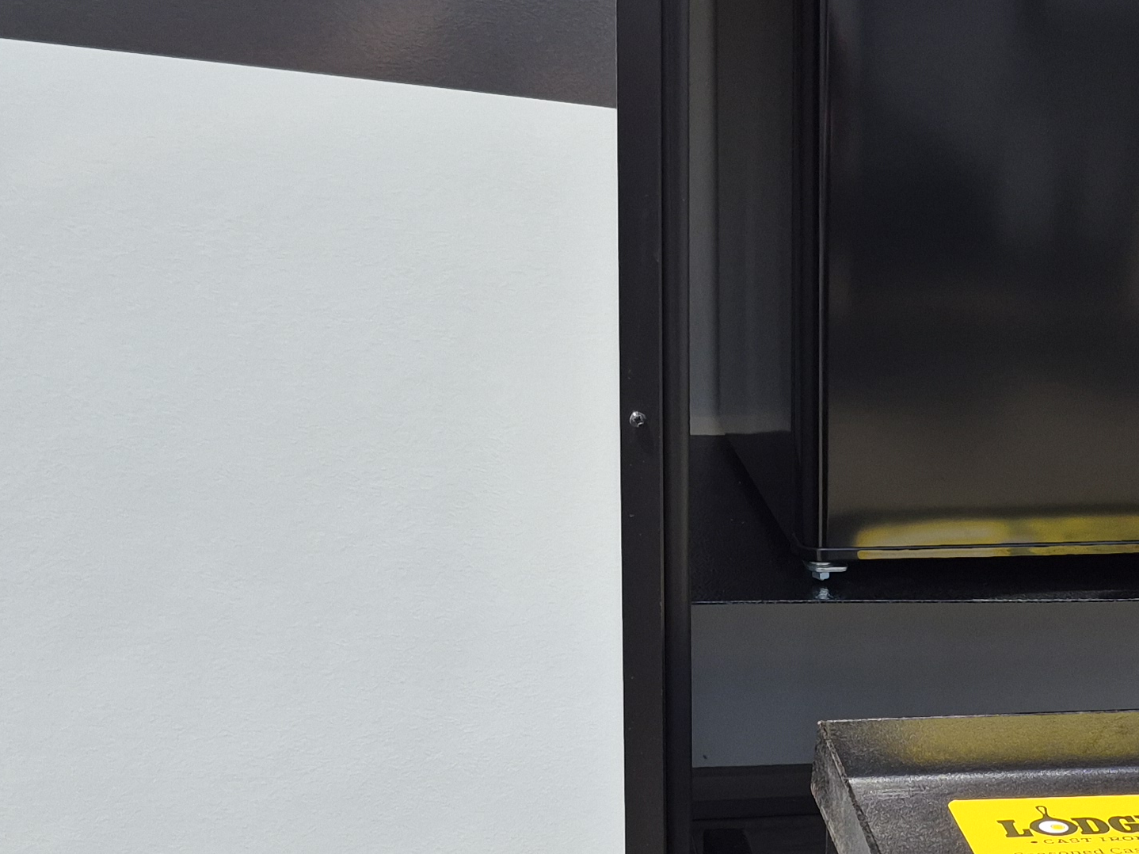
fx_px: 2105
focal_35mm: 64
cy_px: 525
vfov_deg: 22.9
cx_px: 788
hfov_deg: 30.0
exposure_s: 1/5552
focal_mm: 5.4
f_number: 1.8
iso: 80
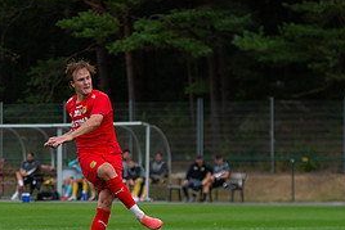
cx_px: 113
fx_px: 2761
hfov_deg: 7.1
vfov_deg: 4.8
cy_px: 182
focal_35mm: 288
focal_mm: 130
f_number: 3.2
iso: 320
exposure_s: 1/1600
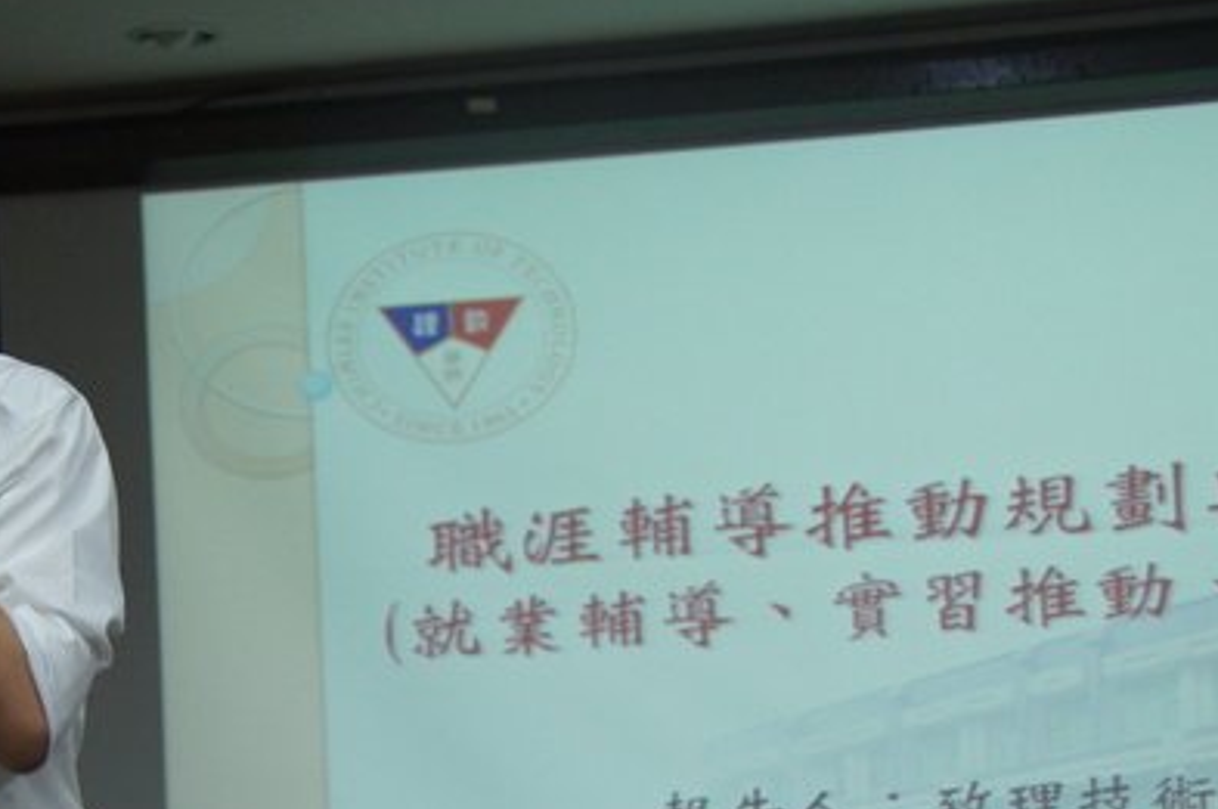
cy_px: 583
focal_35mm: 107
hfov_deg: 19.1
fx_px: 3616
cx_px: 400
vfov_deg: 12.7
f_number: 4.5
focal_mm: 40
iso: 800
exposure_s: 1/80
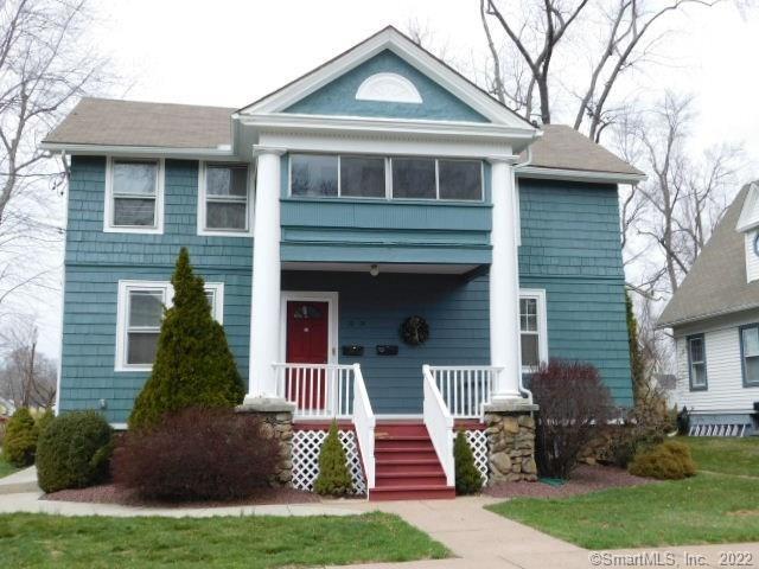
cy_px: 284
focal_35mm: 36
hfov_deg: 51.4
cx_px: 380
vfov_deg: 39.7
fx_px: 789
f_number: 3.5
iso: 125
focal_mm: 6.3
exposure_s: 1/800
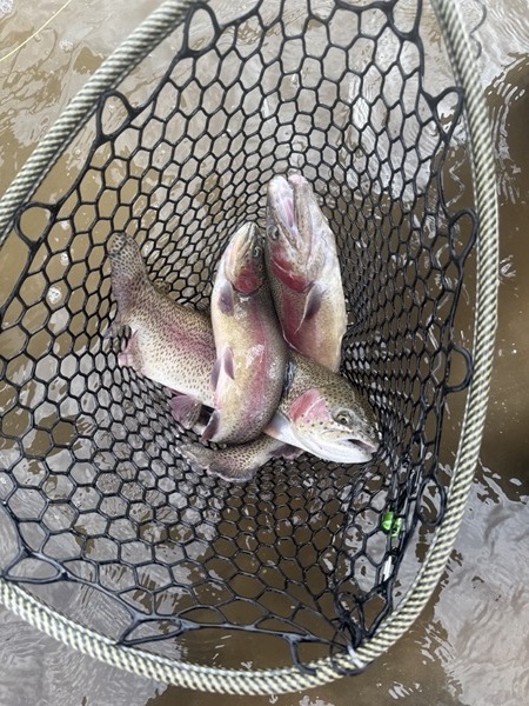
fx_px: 489
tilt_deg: -82.7
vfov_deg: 71.6
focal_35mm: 24
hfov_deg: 56.8
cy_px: 353
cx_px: 264
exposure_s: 1/567
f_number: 1.78
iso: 80
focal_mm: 6.76
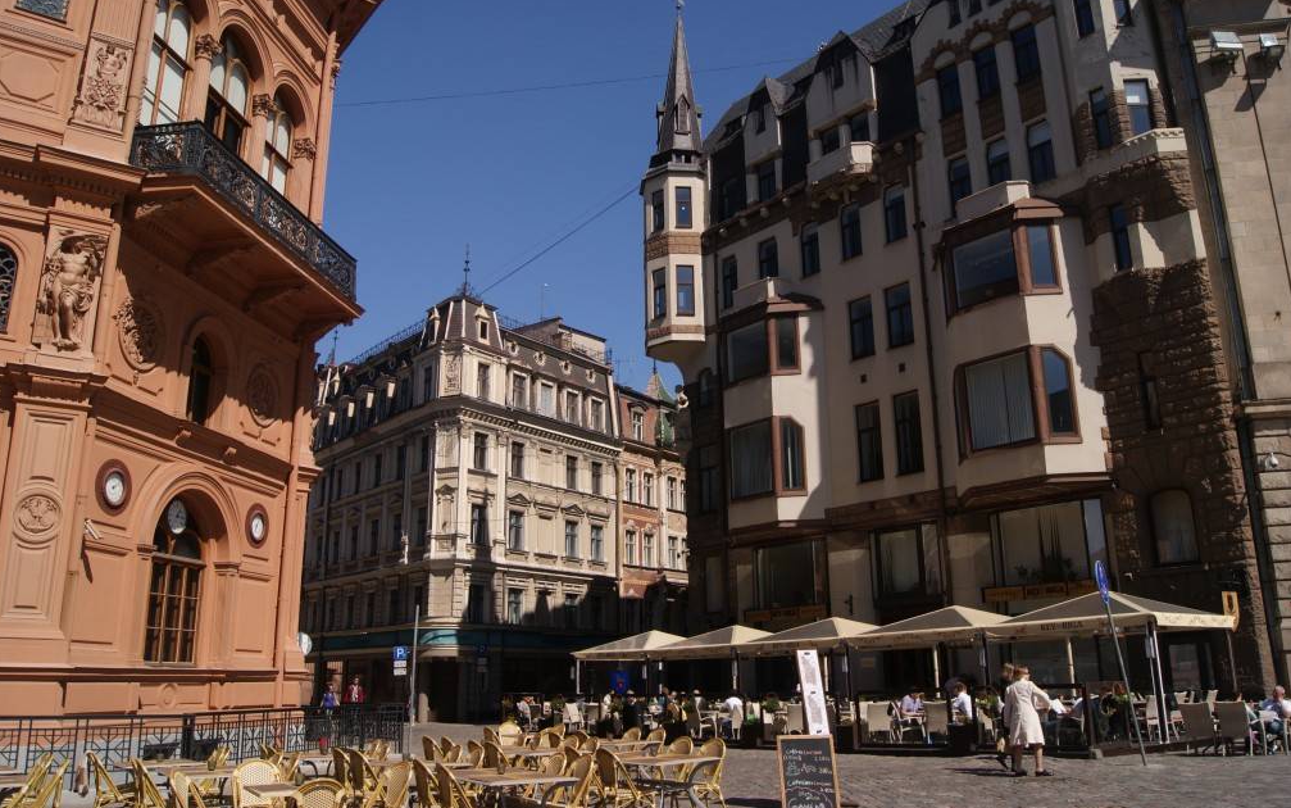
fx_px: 985
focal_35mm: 28
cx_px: 647
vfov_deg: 44.5
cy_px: 374
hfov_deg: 66.5
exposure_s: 1/125
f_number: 10
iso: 100
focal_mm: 18
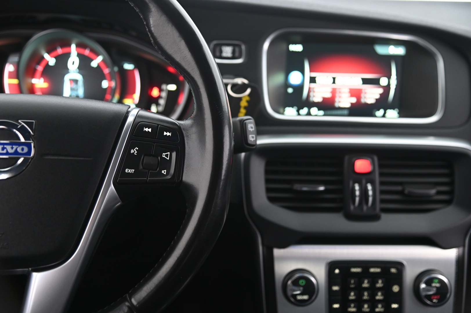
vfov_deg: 28.0
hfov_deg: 41.1
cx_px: 236
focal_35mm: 48
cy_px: 156
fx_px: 627
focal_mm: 48
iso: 2000
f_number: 4
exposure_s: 1/13
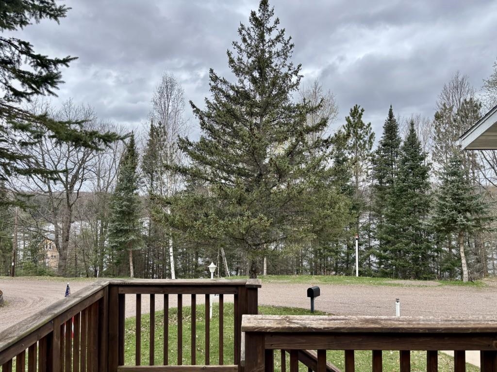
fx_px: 373
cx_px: 248
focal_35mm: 26
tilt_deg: +2.4
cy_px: 186
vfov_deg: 53.1
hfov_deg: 67.3
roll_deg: +0.4
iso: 50
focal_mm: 5.96
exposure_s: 1/1783
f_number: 1.6
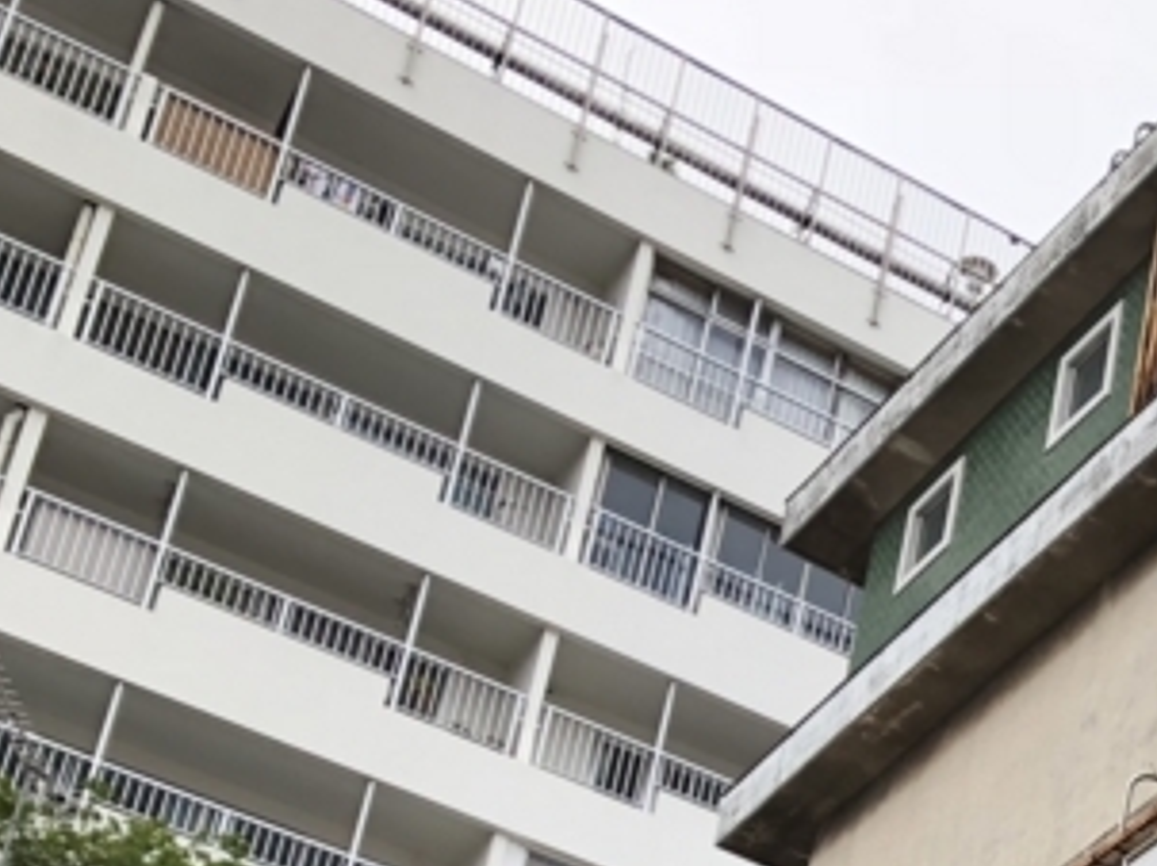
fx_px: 3173
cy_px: 1406
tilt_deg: +24.2
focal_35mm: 95
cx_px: 1720
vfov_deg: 14.2
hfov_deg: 18.4
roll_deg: -3.3
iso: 20
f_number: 1.8
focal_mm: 4
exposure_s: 1/783
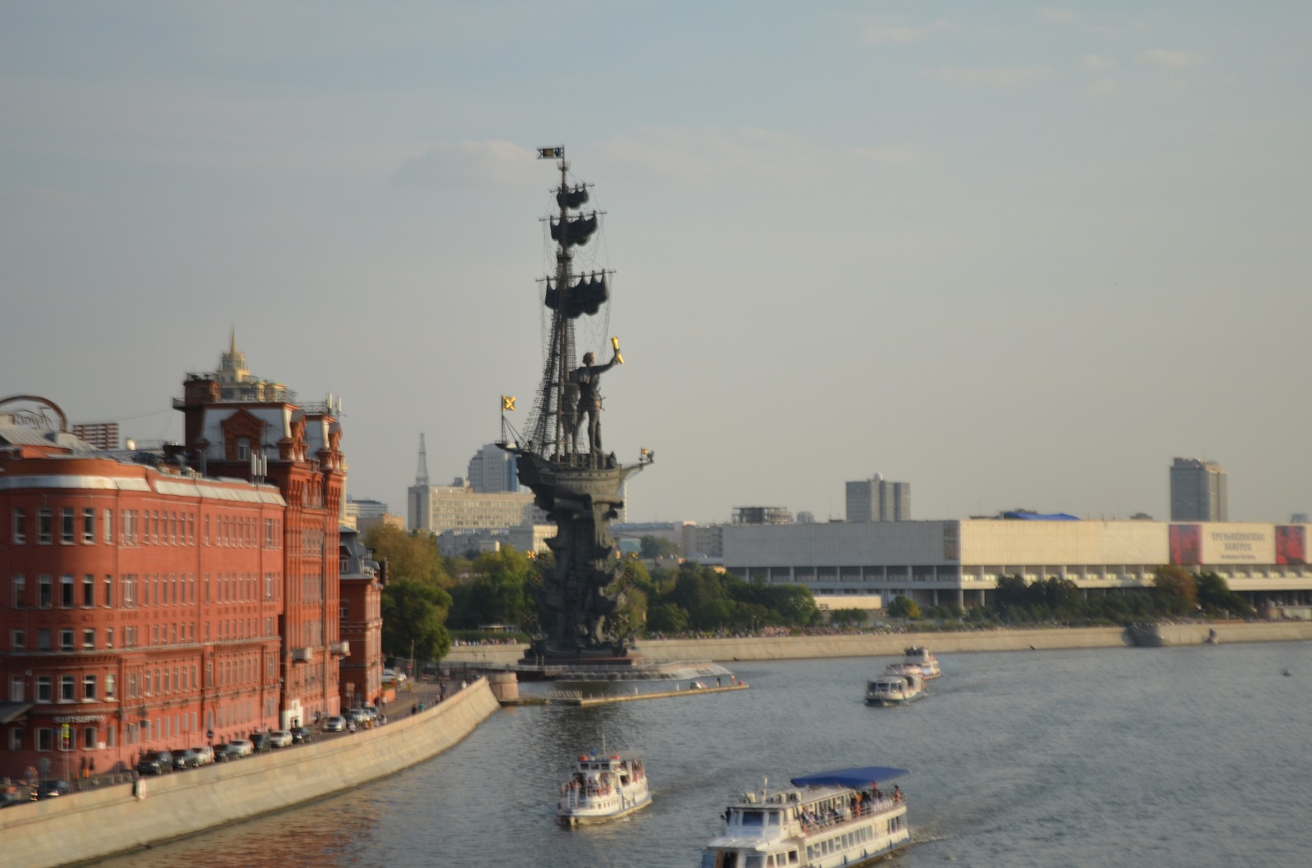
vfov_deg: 16.5
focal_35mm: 82
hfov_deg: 24.7
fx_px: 3000
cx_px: 656
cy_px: 434
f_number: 5.6
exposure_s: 1/1600
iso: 400
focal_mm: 55
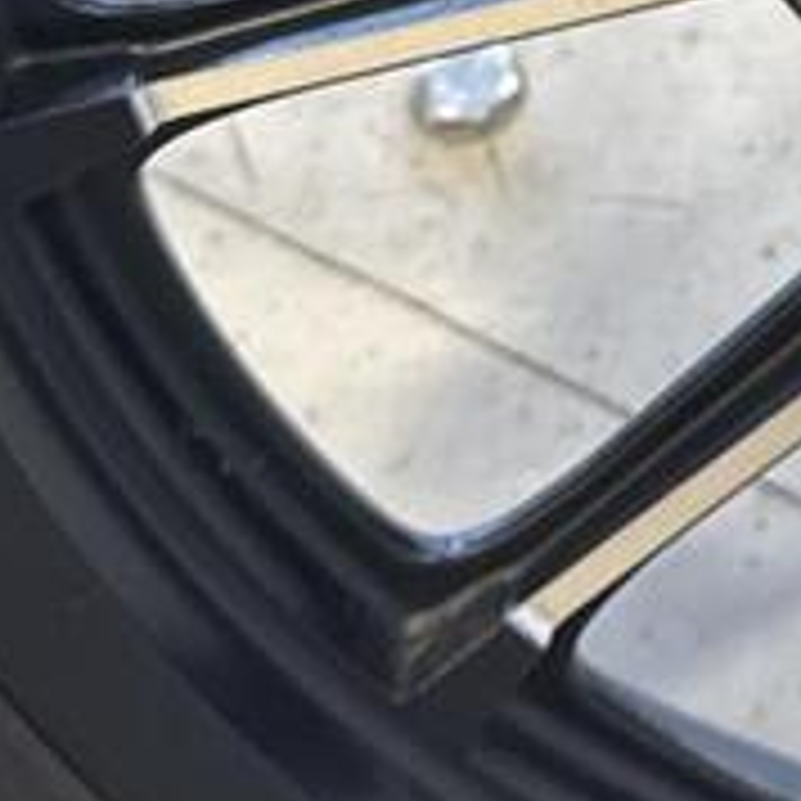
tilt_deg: -50.0
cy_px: -747
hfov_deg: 9.7
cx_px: 1346
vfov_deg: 9.6
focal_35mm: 172
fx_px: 4503
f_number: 1.78
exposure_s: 1/100
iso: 100
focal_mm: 6.76
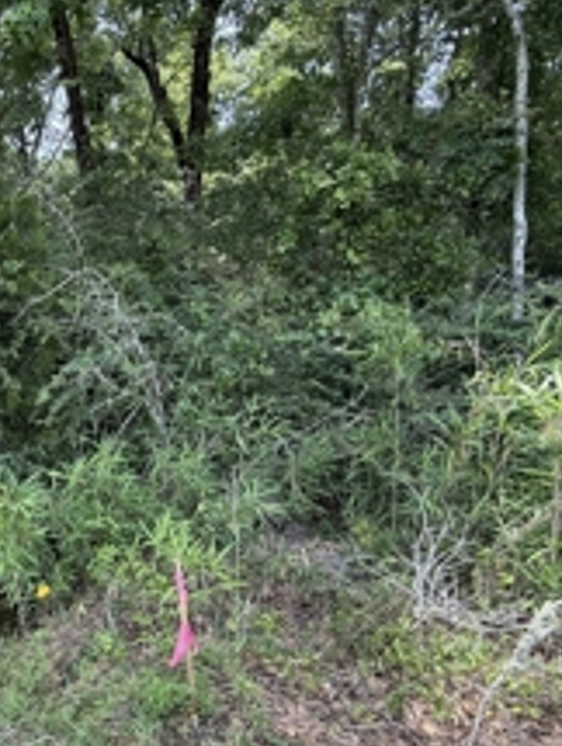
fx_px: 561
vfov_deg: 66.7
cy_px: 441
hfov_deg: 47.4
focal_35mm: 26
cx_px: 49
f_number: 2.2
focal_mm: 2.22
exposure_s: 1/135
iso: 50
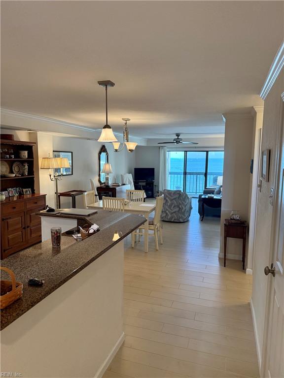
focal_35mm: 24
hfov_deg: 56.8
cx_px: 142
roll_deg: -1.2
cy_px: 189
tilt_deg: -7.1
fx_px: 263
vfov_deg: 71.6
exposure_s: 1/151
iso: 200
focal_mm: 6.76
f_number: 1.78
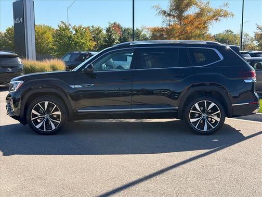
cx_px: 131
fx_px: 363
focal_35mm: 48
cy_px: 98
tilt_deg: -7.5
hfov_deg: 39.7
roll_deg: +0.4
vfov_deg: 30.3
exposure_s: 1/2494
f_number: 1.78
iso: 100
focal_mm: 6.76
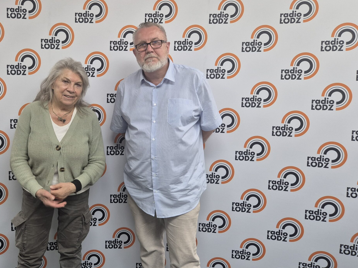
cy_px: 126
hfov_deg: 56.0
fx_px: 331
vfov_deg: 44.1
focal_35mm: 32
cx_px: 130
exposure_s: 1/100
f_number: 1.8
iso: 125
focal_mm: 5.4
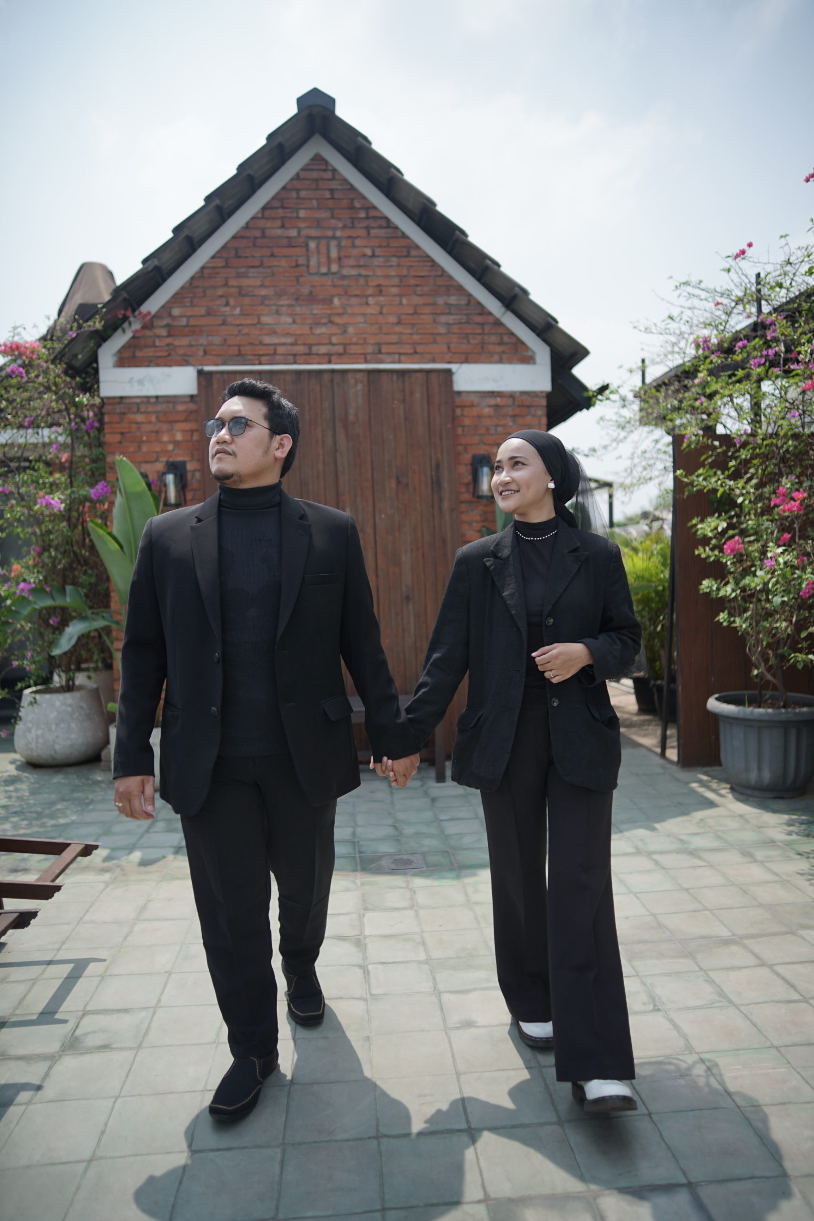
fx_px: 814
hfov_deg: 53.1
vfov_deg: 73.7
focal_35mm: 24
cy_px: 610
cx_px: 407
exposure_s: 1/5000
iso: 125
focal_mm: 24
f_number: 1.8
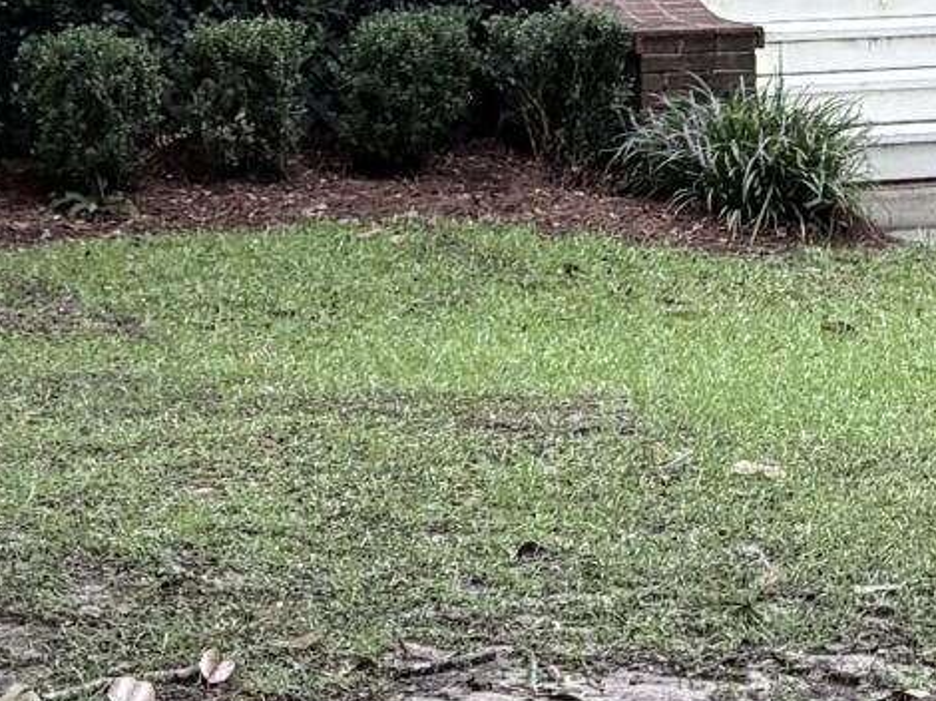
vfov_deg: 8.4
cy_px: -761
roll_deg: -0.2
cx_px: 203
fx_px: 4486
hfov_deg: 11.9
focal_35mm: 166
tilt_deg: +3.6
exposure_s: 1/211
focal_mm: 5.96
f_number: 1.6
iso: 125
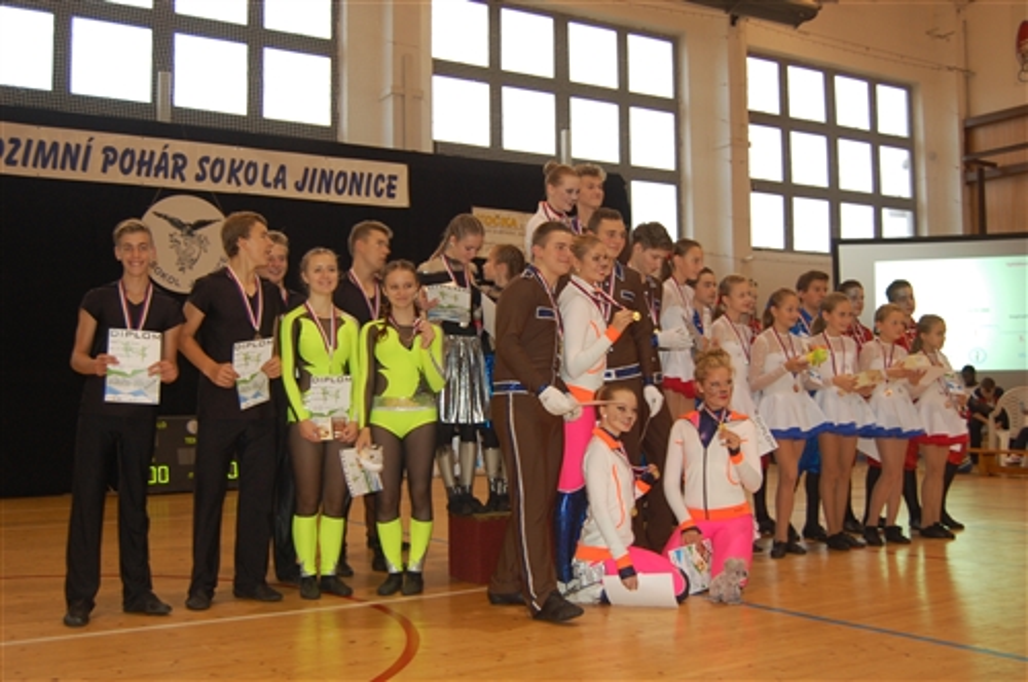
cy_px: 341
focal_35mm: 39
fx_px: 1112
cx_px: 514
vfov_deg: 34.1
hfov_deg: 49.6
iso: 400
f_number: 4
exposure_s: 1/60
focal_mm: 26
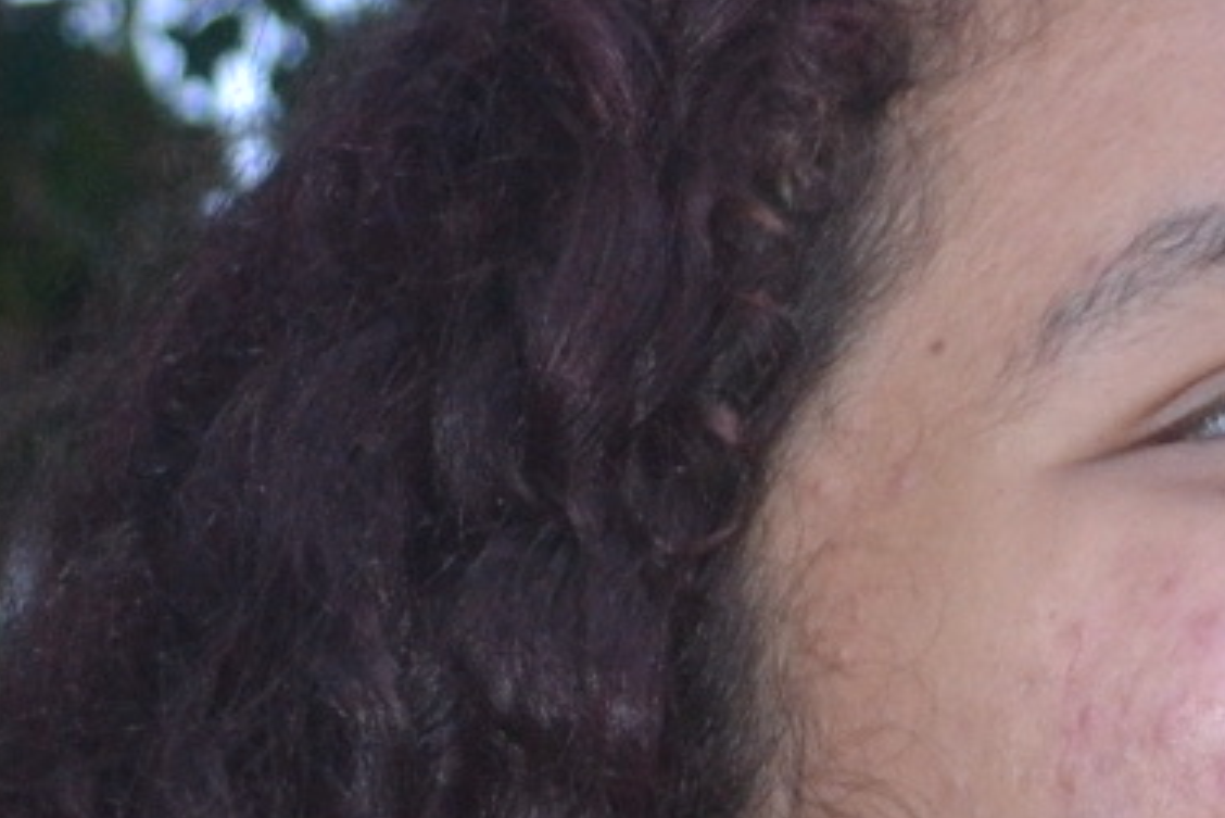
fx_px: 6876
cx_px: 1697
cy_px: 619
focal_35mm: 202
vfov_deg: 6.8
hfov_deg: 9.9
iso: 900
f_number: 3.8
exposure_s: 1/60
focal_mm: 22
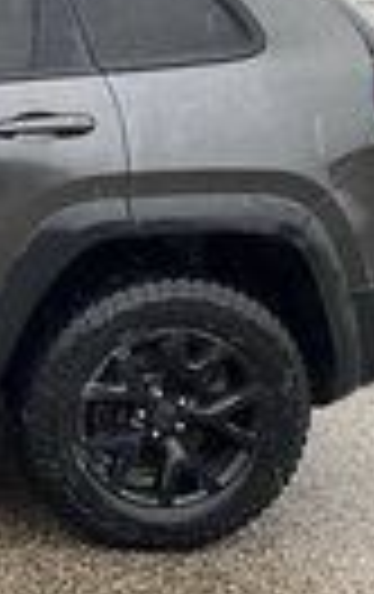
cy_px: 243
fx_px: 1510
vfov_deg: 22.3
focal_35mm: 93
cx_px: -406
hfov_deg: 12.3
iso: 25
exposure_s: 1/122
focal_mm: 3
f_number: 1.8
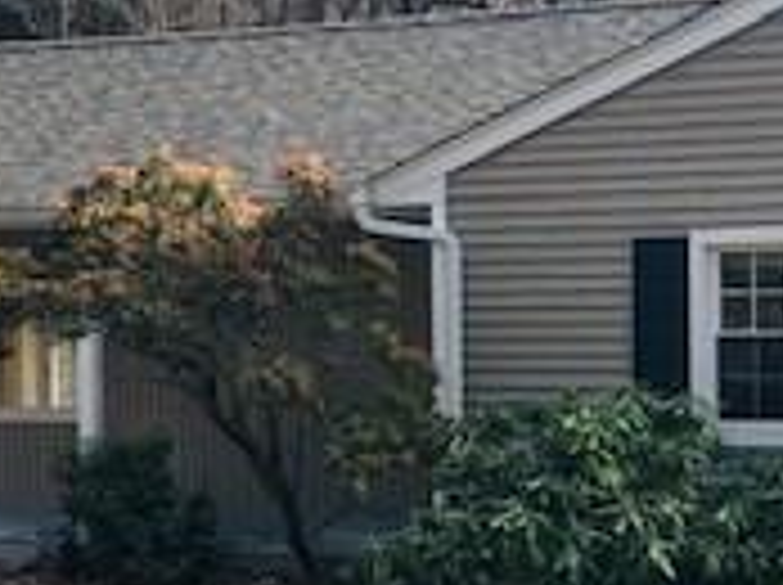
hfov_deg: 19.1
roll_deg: +1.7
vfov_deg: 14.3
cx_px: 360
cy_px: 382
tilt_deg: -3.1
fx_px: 2327
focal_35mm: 103
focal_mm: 3.99
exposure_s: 1/470
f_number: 1.8
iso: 20
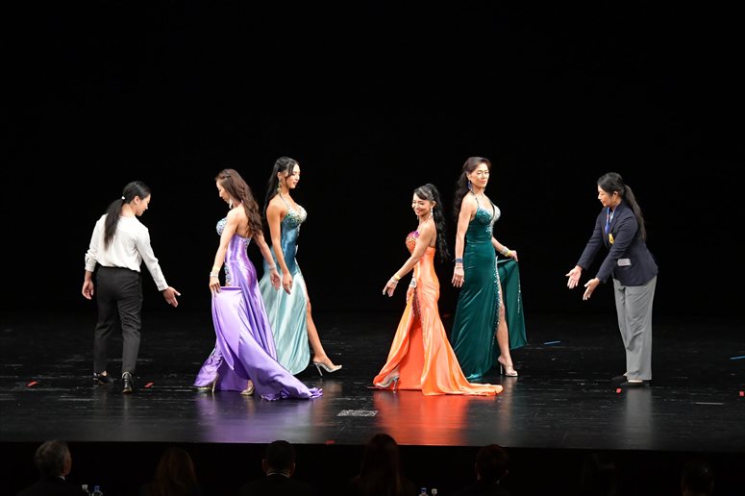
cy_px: 248
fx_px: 3041
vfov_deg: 9.3
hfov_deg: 14.0
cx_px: 372
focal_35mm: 147
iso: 3200
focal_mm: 98
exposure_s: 1/400
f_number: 5.6
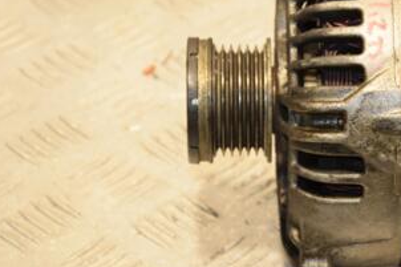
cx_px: 385
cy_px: 121
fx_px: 2193
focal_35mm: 197
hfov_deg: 10.4
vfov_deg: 7.0
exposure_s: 1/160
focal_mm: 66
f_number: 5.3
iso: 800
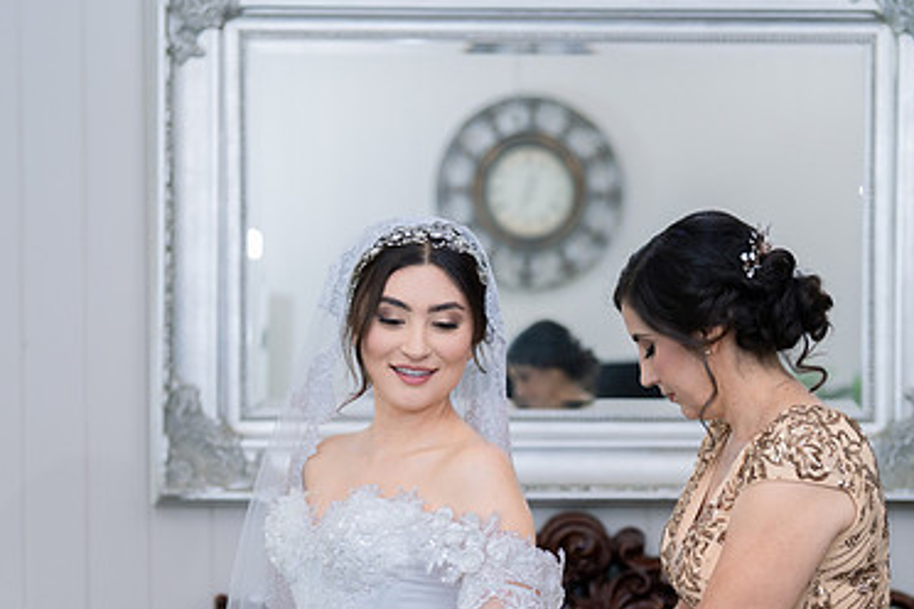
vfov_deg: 16.8
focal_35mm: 81
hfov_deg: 25.1
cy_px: 465
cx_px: 467
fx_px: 2056
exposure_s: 1/200
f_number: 2
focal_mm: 50
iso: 640
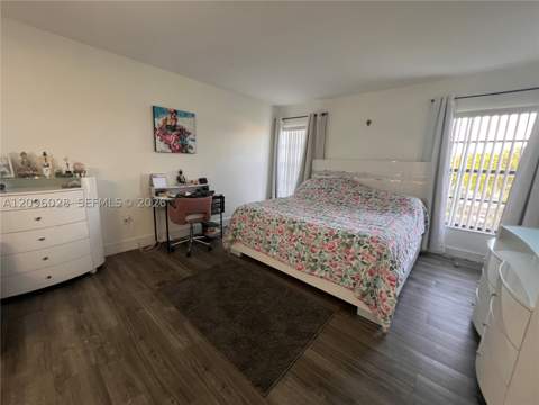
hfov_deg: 106.2
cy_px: 202
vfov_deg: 89.9
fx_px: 202
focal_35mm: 13
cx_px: 270
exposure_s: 1/120
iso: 250
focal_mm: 1.57
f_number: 1.8
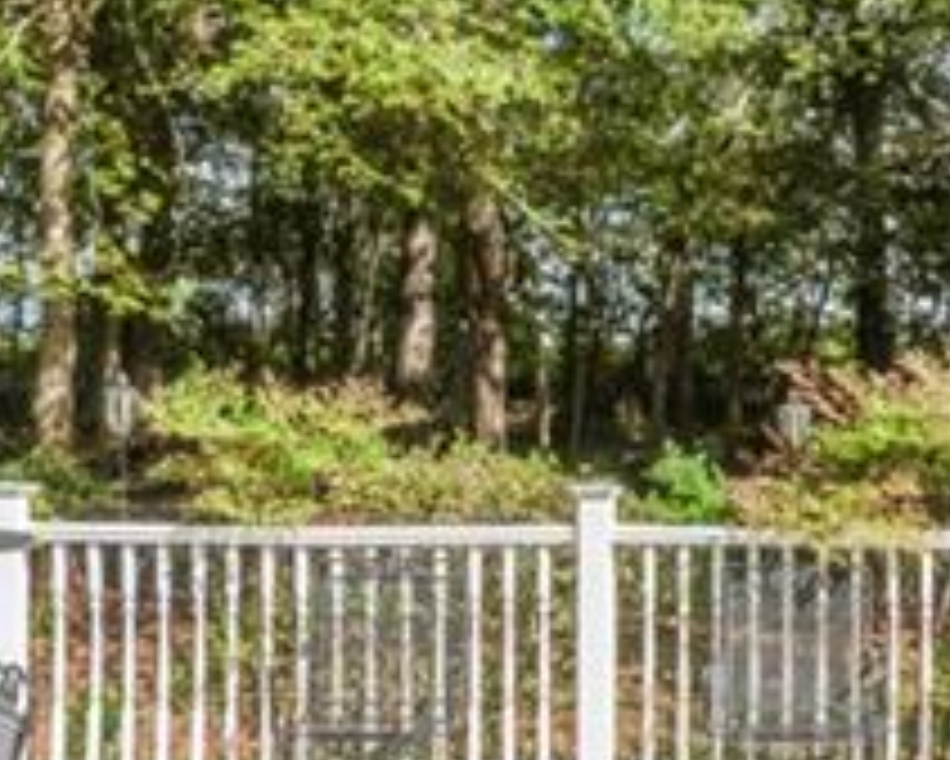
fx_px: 2053
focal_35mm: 73
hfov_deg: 25.1
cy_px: 376
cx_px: 887
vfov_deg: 21.0
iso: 320
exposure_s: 1/800
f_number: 10
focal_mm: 16
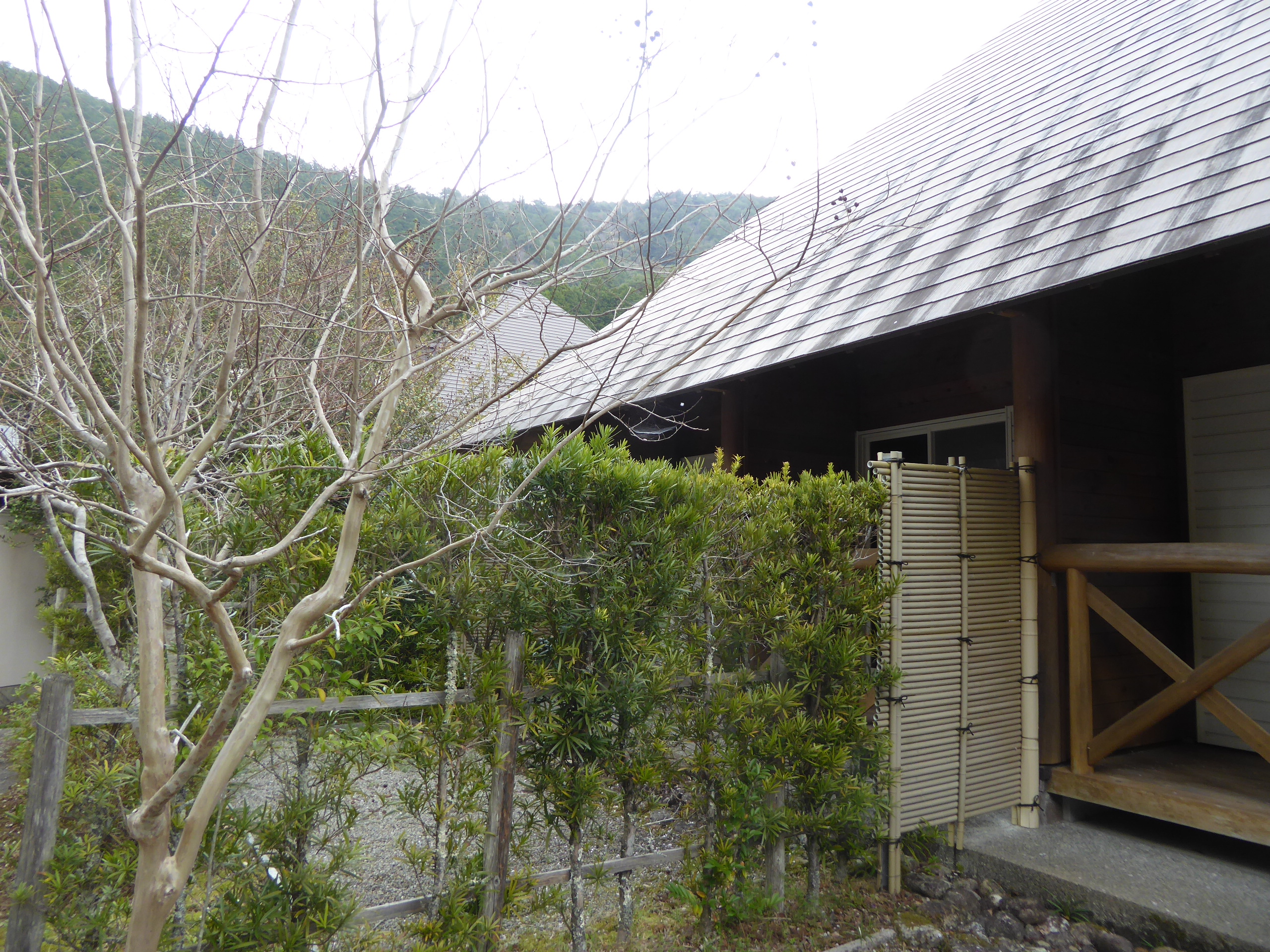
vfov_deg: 54.9
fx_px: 917
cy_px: 476
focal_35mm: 25
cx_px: 635
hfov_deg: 69.4
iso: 100
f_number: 3.3
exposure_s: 1/60
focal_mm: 4.3
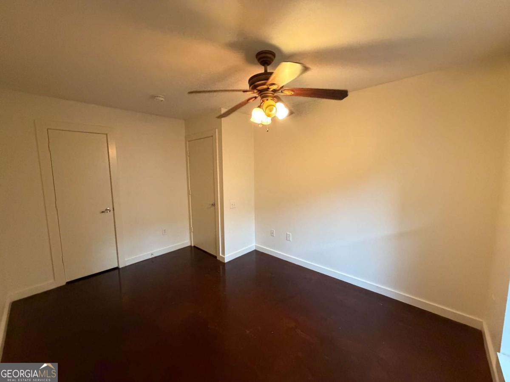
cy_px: 191
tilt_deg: -6.3
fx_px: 206
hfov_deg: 102.1
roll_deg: +0.8
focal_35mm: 14
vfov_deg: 85.7
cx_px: 255
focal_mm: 2.22
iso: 800
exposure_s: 1/60
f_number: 2.2
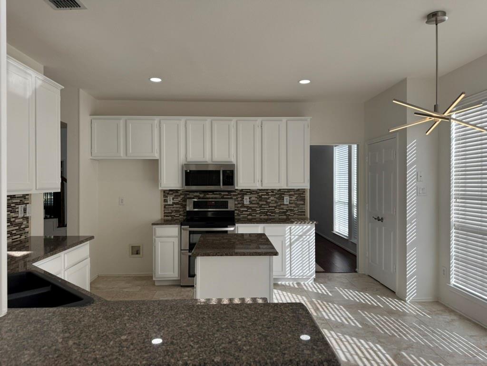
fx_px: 338
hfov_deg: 71.6
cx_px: 244
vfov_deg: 56.8
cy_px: 183
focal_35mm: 24
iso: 80
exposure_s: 1/813
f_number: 1.78
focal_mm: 6.76
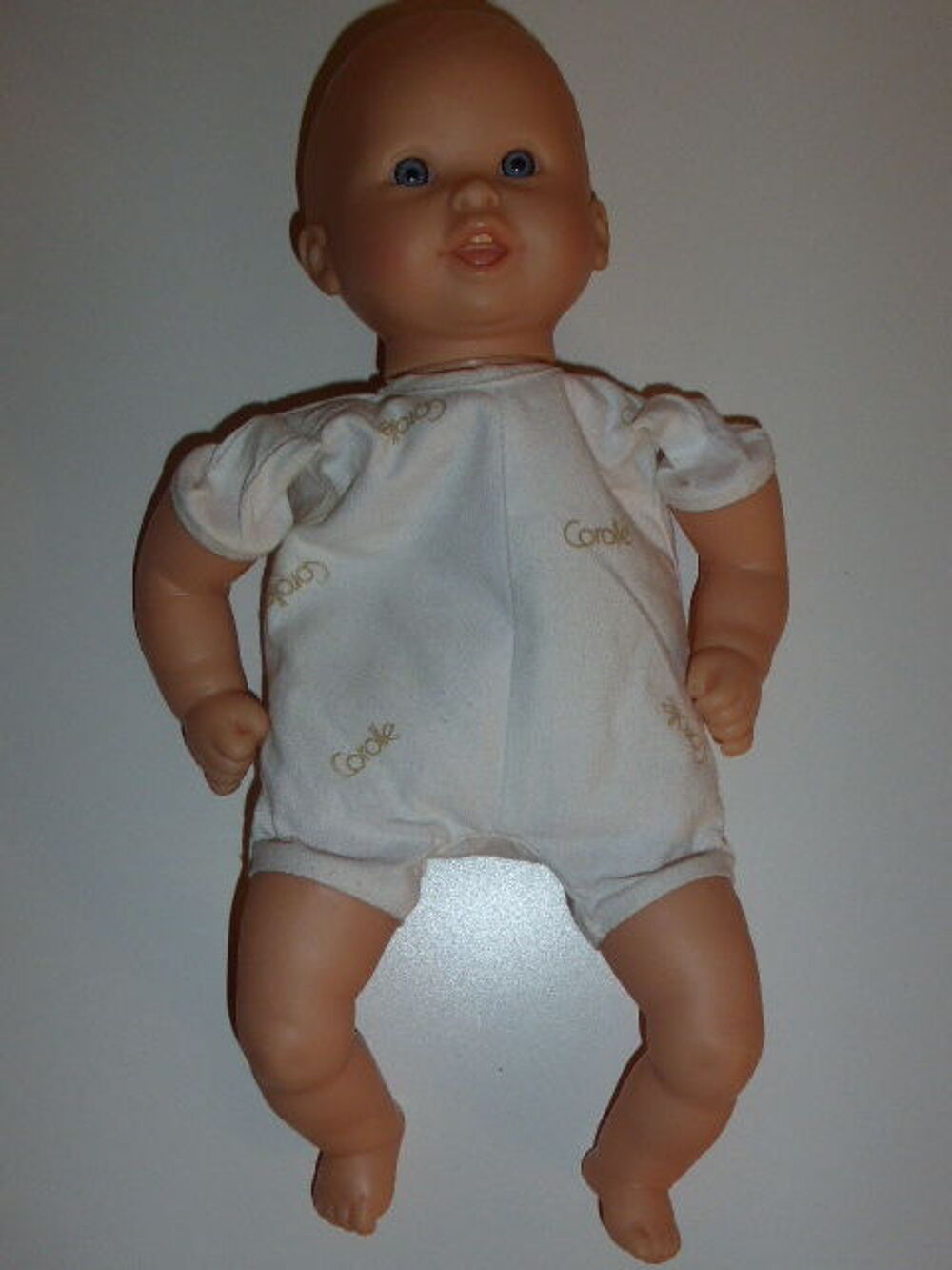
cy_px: 635
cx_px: 476
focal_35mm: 40
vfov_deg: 46.8
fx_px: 1467
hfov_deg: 36.0
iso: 250
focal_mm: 6.9
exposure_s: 1/60
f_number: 3.9
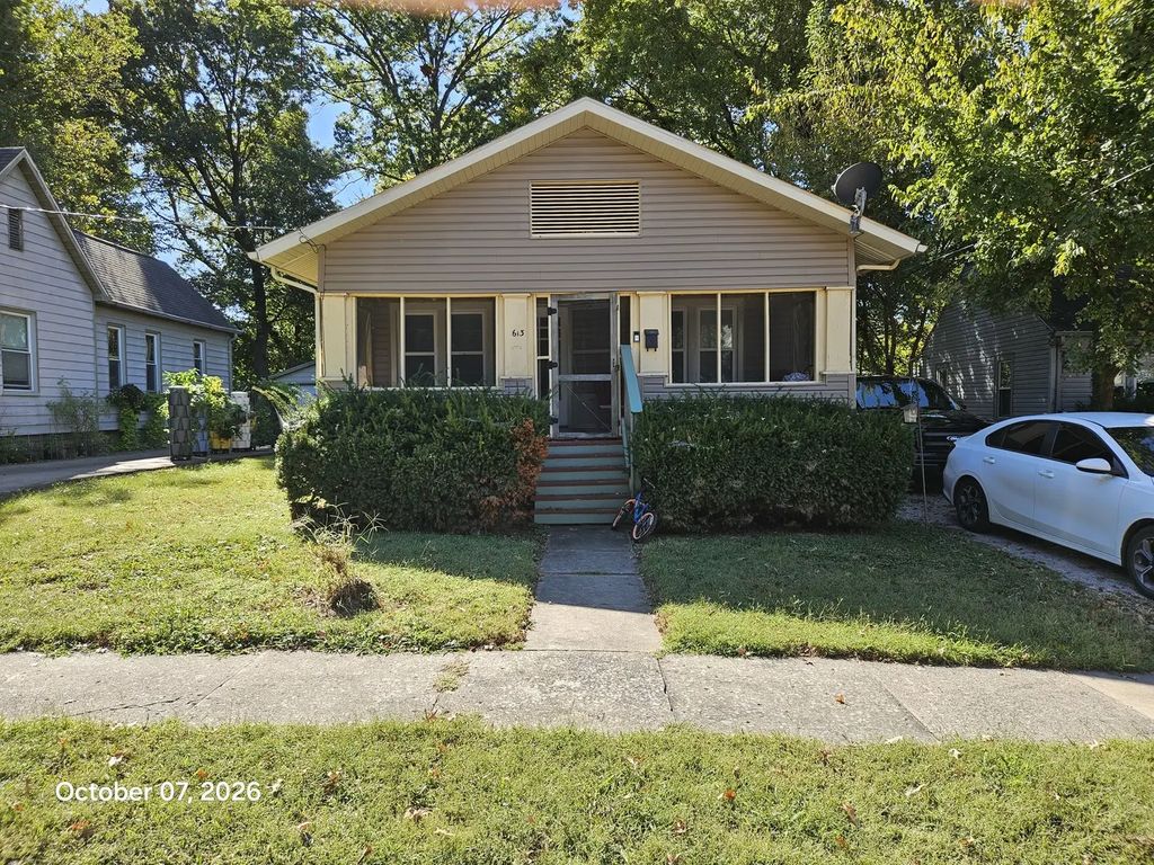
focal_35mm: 23
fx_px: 767
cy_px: 432
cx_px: 577
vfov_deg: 58.9
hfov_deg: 73.9
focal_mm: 5.4
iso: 25
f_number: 1.8
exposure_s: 1/420
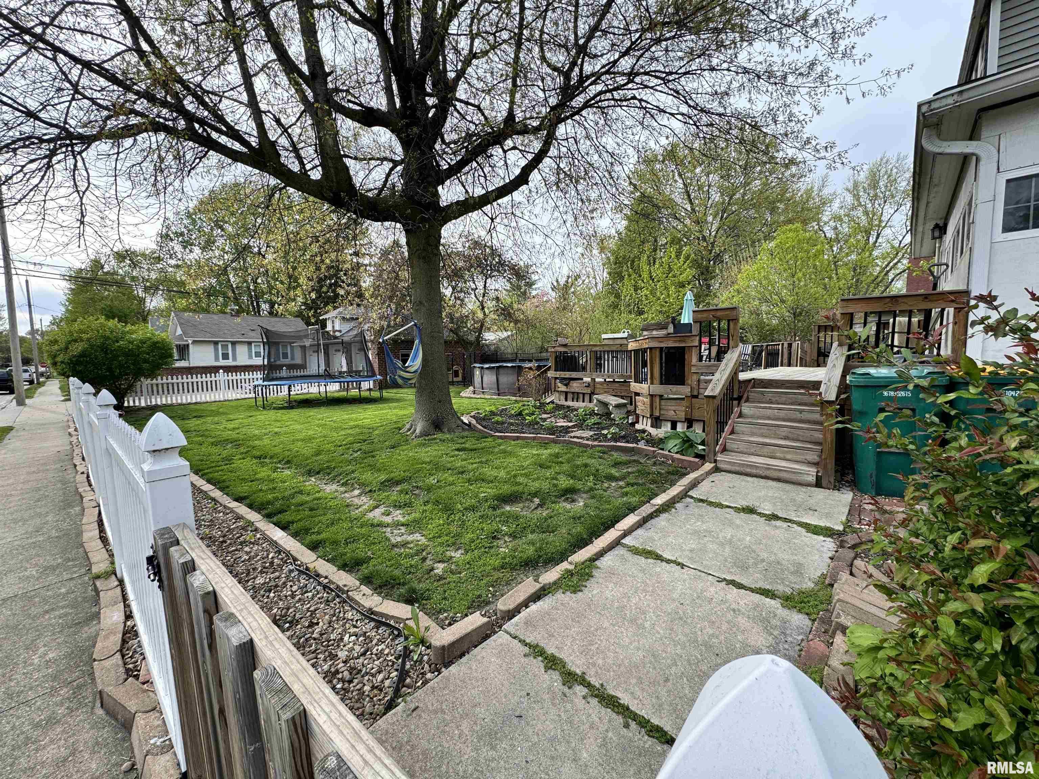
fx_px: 420
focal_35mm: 14
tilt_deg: -5.7
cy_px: 390
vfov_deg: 85.7
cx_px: 520
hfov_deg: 102.1
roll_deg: +0.3
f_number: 2.2
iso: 50
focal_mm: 2.22
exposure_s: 1/320
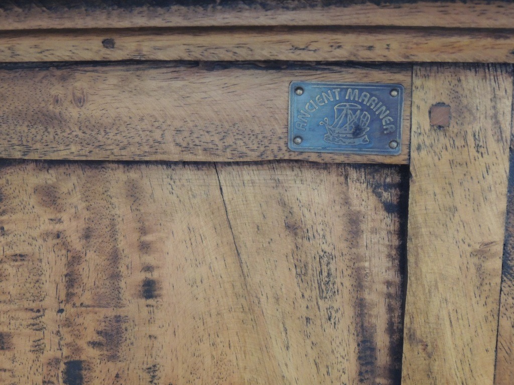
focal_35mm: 47
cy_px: 192
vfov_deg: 30.9
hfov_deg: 40.4
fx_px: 698
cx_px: 257
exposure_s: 1/80
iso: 800
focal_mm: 8.3
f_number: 3.5
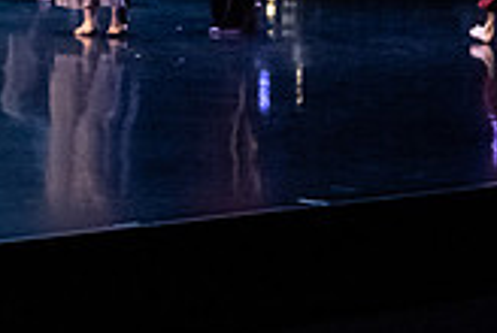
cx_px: 147
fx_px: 2088
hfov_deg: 13.5
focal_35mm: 151
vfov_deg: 8.8
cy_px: -257
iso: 4000
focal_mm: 34
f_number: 3.2
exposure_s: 1/400
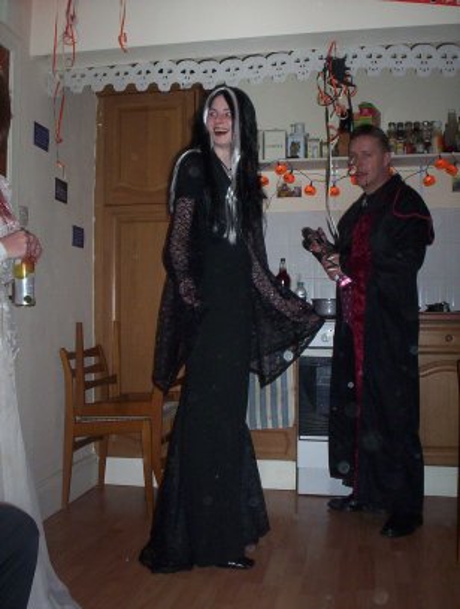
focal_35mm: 38
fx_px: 670
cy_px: 304
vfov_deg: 48.9
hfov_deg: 37.9
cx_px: 230
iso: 140
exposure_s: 1/60
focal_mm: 4.99
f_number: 4.5
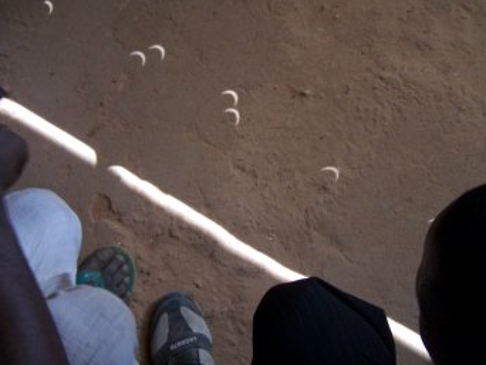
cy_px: 143
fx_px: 702
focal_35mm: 50
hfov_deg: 38.1
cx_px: 226
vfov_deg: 29.1
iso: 140
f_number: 2.8
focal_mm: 6.3
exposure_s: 1/8
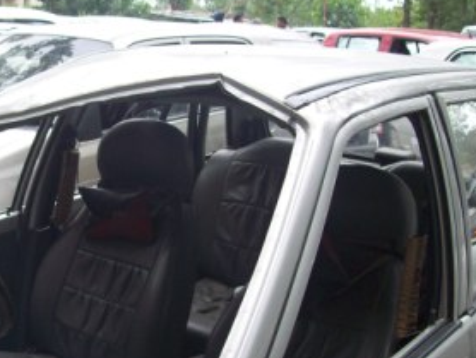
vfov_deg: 25.2
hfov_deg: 32.7
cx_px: 132
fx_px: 798
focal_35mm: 58
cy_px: 206
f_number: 2.7
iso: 80
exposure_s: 1/358
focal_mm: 6
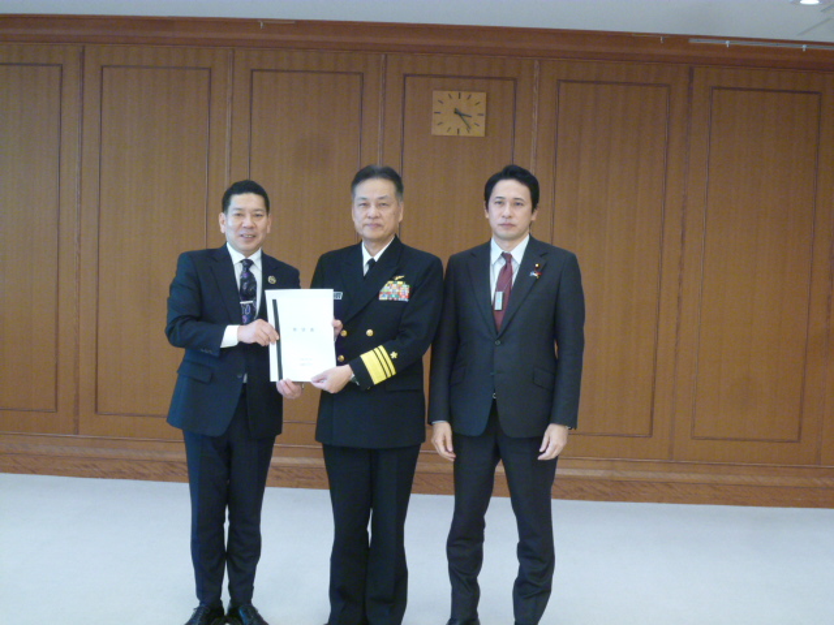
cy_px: 312
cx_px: 417
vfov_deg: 29.1
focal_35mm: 50
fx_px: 1205
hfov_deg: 38.2
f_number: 4
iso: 400
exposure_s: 1/30
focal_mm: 8.9
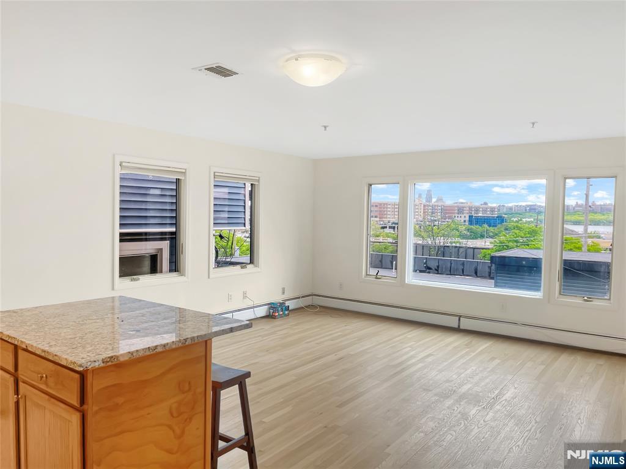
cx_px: 313
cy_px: 234
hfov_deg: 69.4
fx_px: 452
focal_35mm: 25
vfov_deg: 54.9
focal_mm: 5.1
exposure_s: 1/336
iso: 32
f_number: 1.6
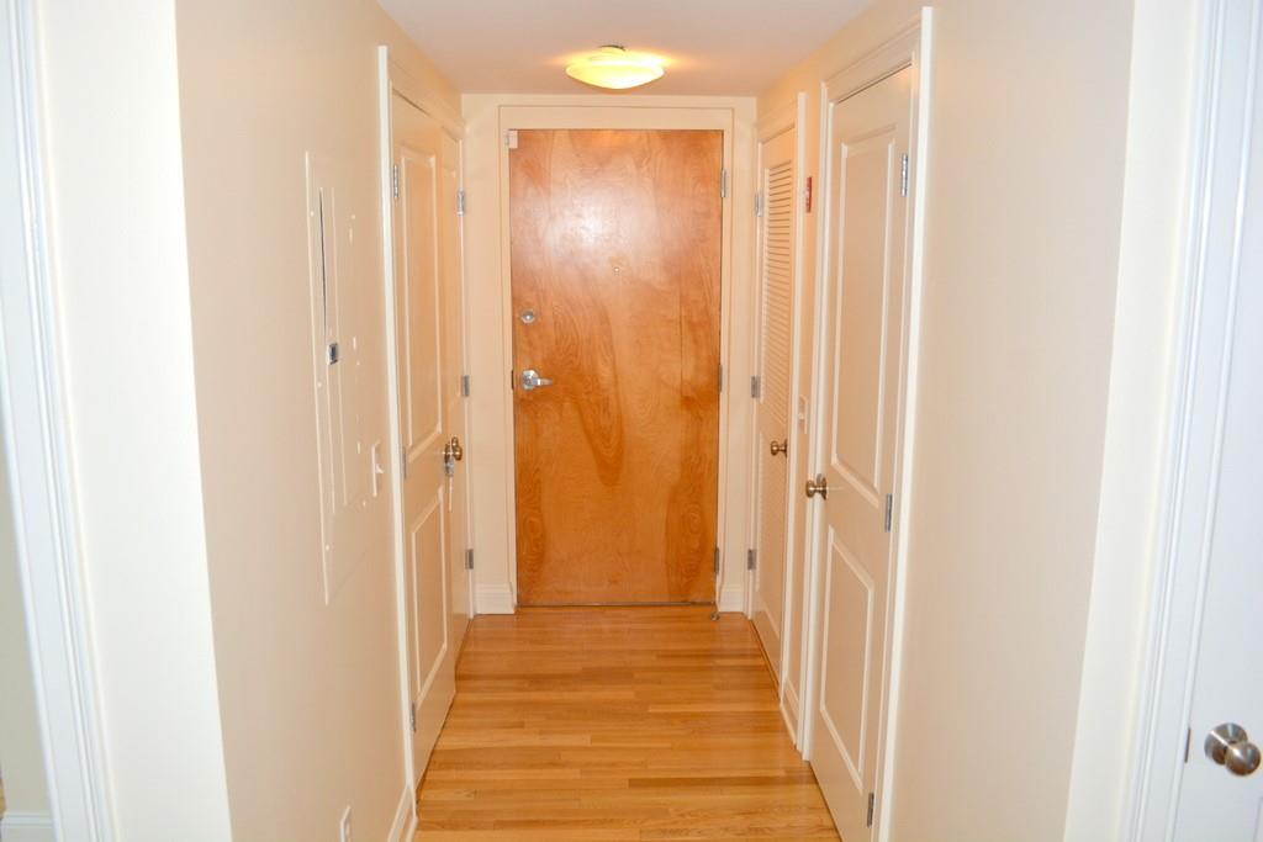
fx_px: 947
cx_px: 632
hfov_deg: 67.4
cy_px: 421
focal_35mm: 27
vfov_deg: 47.9
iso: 200
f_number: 5.6
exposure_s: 1/30
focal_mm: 18
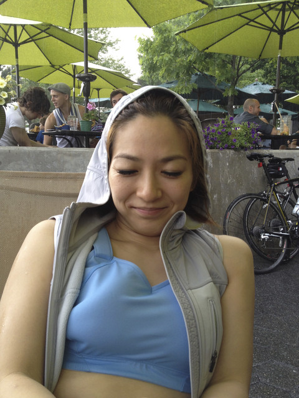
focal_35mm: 35
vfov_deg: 52.6
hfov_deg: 40.7
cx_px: 150
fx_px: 403
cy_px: 199
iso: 80
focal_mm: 4.28
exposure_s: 1/40
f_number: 2.4
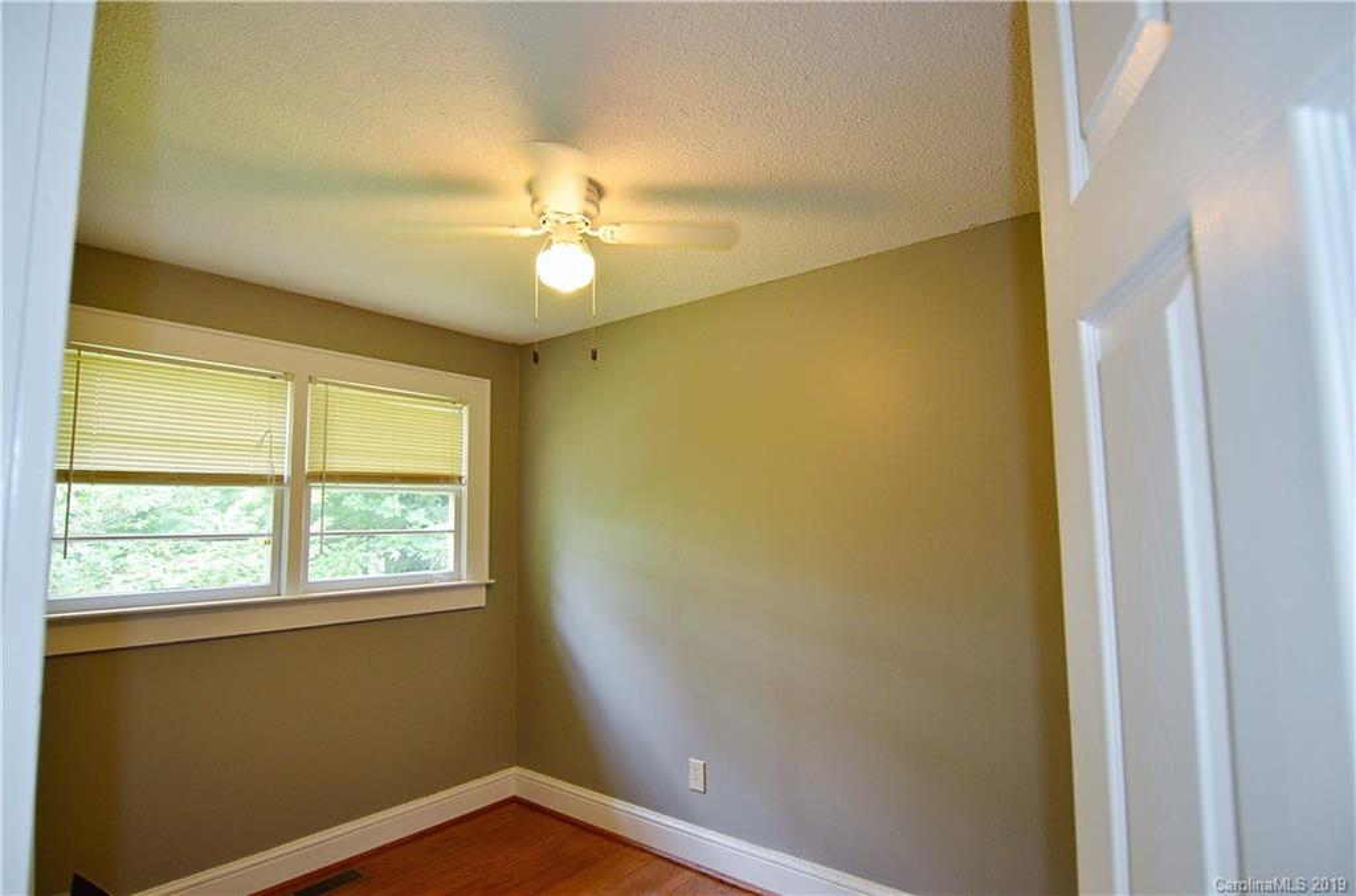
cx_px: 678
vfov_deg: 67.1
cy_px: 448
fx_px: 676
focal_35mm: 18
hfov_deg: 90.2
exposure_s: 1/60
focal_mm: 12
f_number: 4
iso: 500
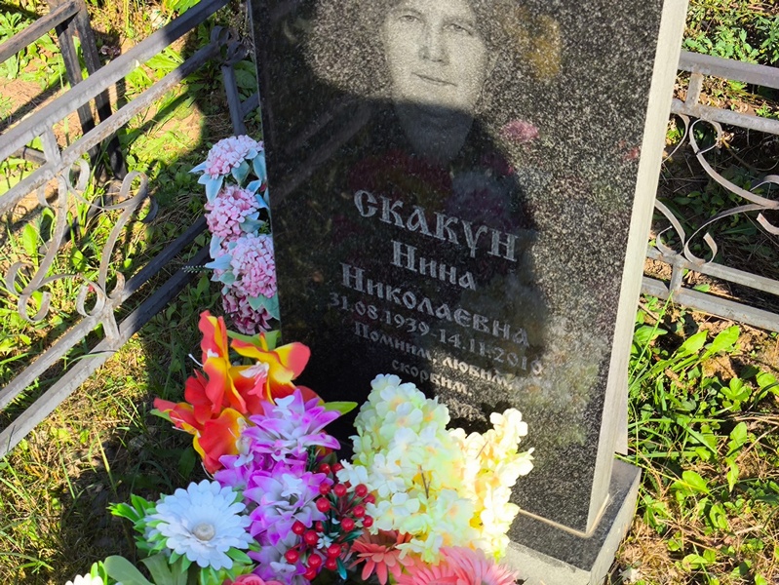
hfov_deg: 38.2
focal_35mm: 50
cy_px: 292
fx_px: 1126
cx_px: 390
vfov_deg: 29.1
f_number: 1.7
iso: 50
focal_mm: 4.71
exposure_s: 1/737
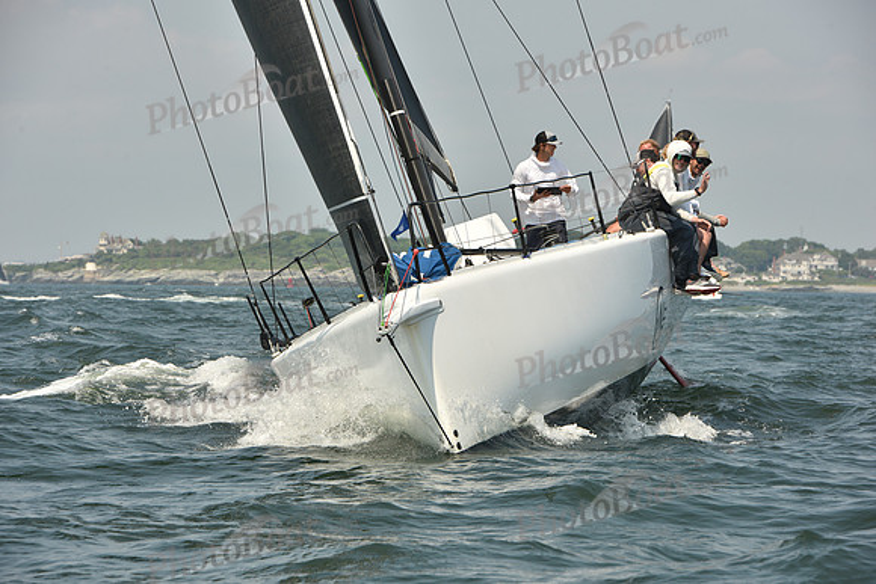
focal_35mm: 165
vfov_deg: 8.3
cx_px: 438
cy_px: 292
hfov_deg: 12.4
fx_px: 4016
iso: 250
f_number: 10
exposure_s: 1/800
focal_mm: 165
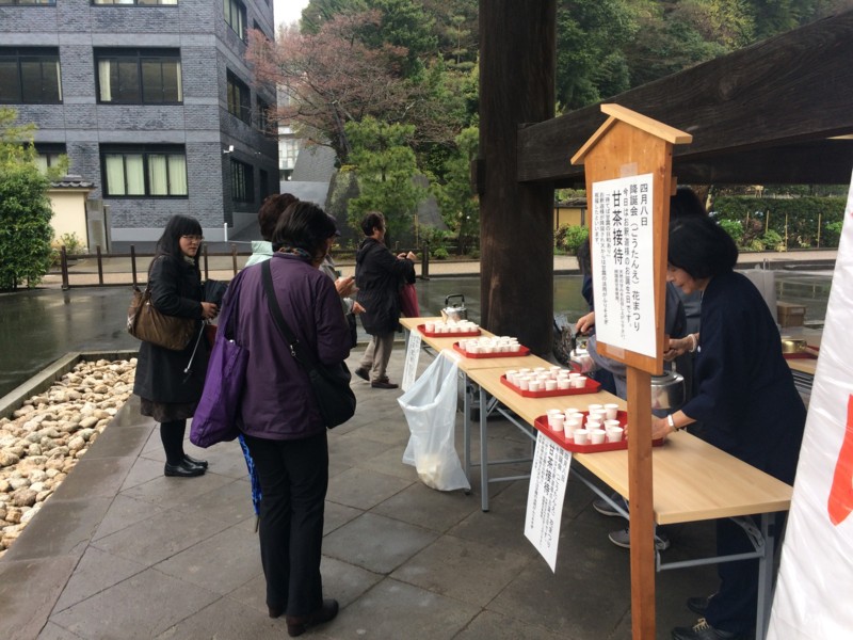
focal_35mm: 29
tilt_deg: -10.2
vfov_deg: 48.2
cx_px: 426
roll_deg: +1.9
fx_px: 715
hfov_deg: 61.7
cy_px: 320
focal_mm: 4.15
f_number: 2.2
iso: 50
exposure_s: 1/120
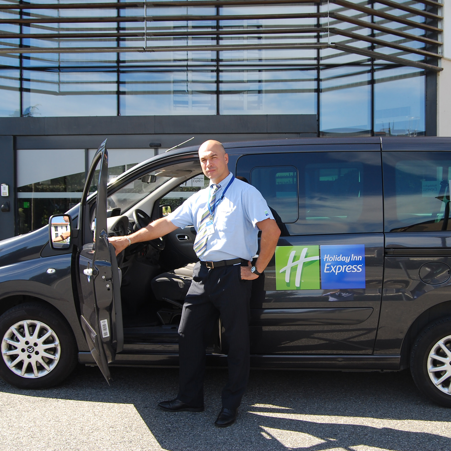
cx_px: 274
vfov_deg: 37.8
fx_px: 658
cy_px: 223
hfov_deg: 37.7
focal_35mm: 45
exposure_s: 1/125
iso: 140
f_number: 5.6
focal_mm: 23
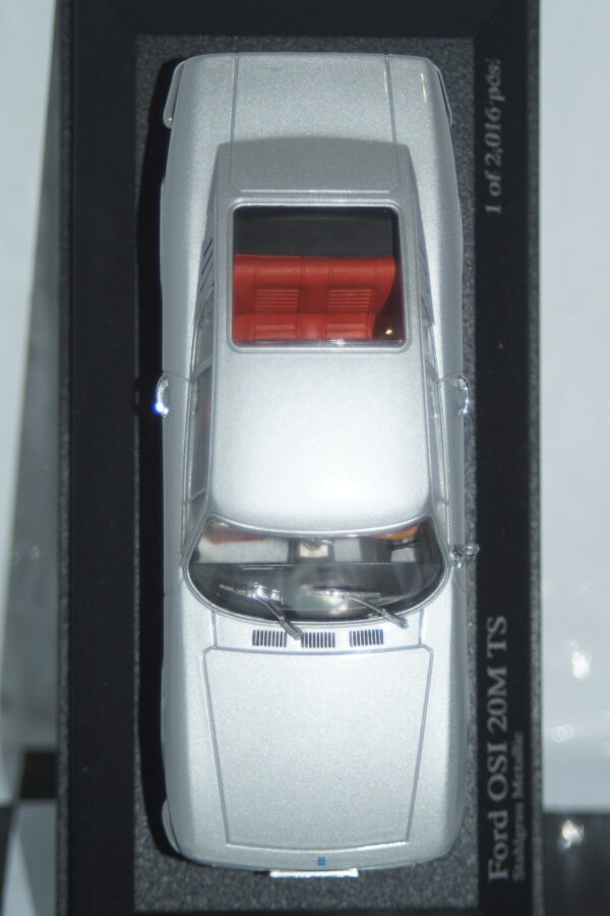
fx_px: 2669
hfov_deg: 13.0
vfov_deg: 19.5
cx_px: 305
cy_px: 458
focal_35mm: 105
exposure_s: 1/80
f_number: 5.6
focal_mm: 70
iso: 200
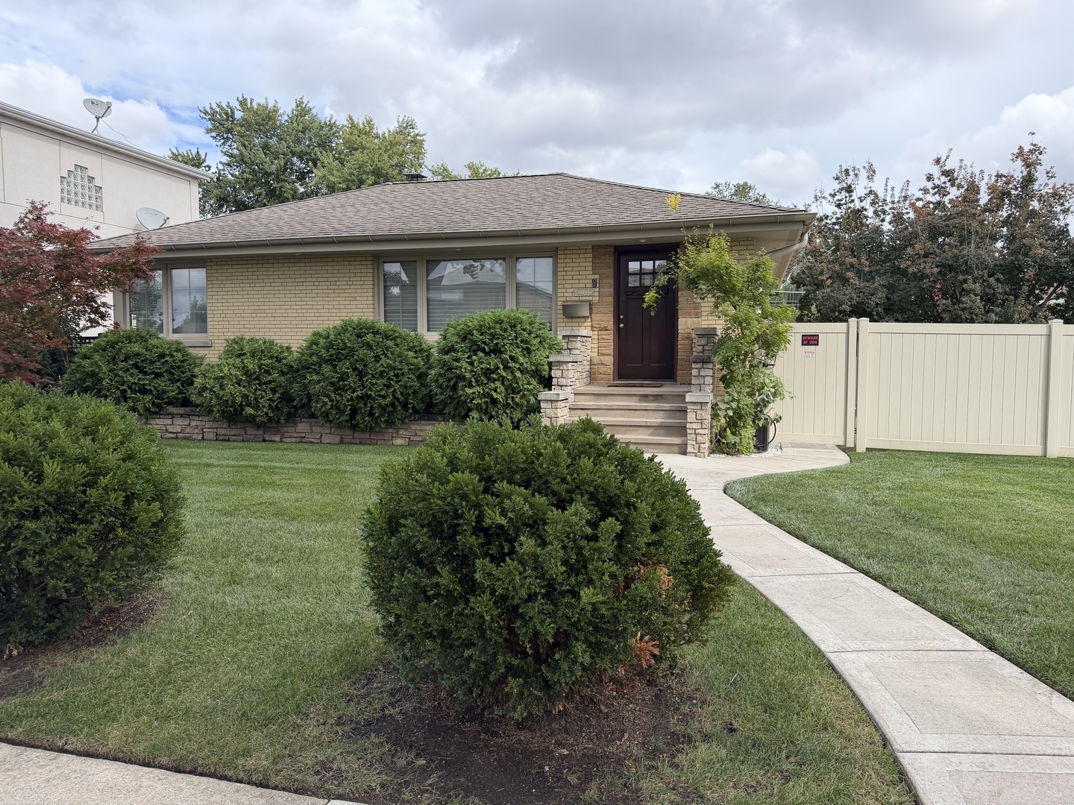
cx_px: 537
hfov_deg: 71.6
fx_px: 745
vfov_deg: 56.8
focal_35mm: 24
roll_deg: +0.3
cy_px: 402
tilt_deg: -4.6
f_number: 1.78
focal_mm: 6.76
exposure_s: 1/2299
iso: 100
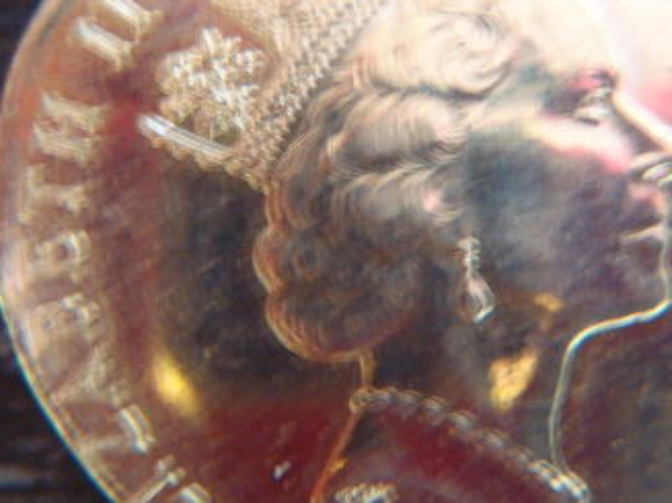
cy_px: 199
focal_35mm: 66
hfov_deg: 29.4
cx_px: 345
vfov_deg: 22.2
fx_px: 1281
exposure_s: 1/5
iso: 200
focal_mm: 6.53
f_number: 4.1
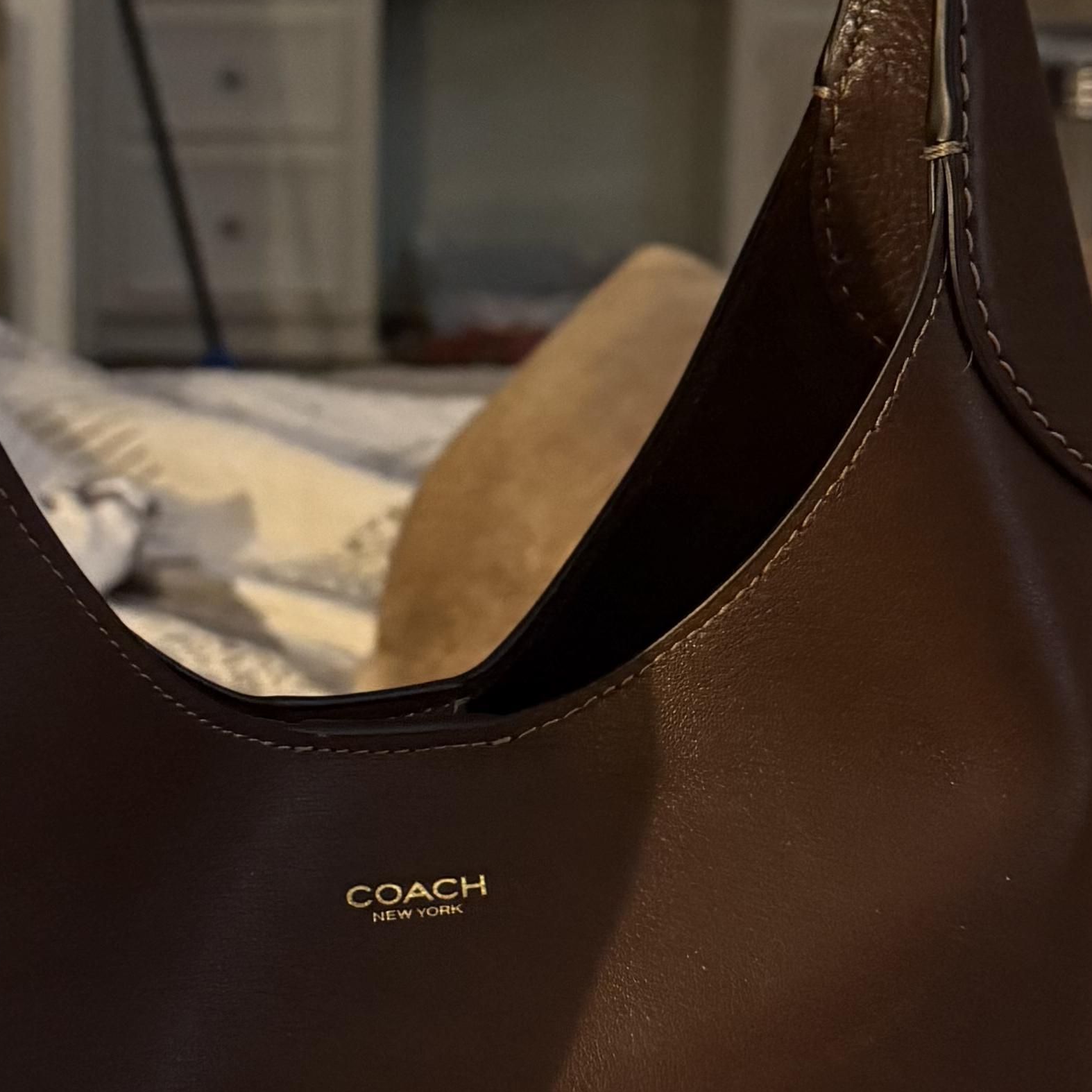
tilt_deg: -10.5
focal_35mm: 77
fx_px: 2748
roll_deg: -0.9
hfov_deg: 22.4
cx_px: 377
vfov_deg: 22.4
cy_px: 355
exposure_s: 1/30
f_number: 1.78
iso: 800
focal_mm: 6.76
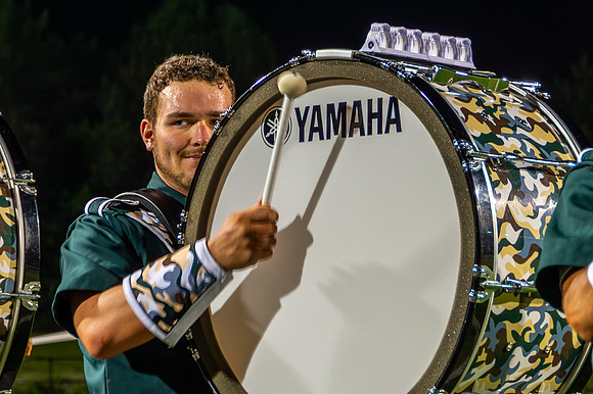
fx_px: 2656
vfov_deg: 8.5
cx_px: 294
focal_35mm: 161
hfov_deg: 12.7
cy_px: 114
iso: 2200
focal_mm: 82
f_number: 5.3
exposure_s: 1/160
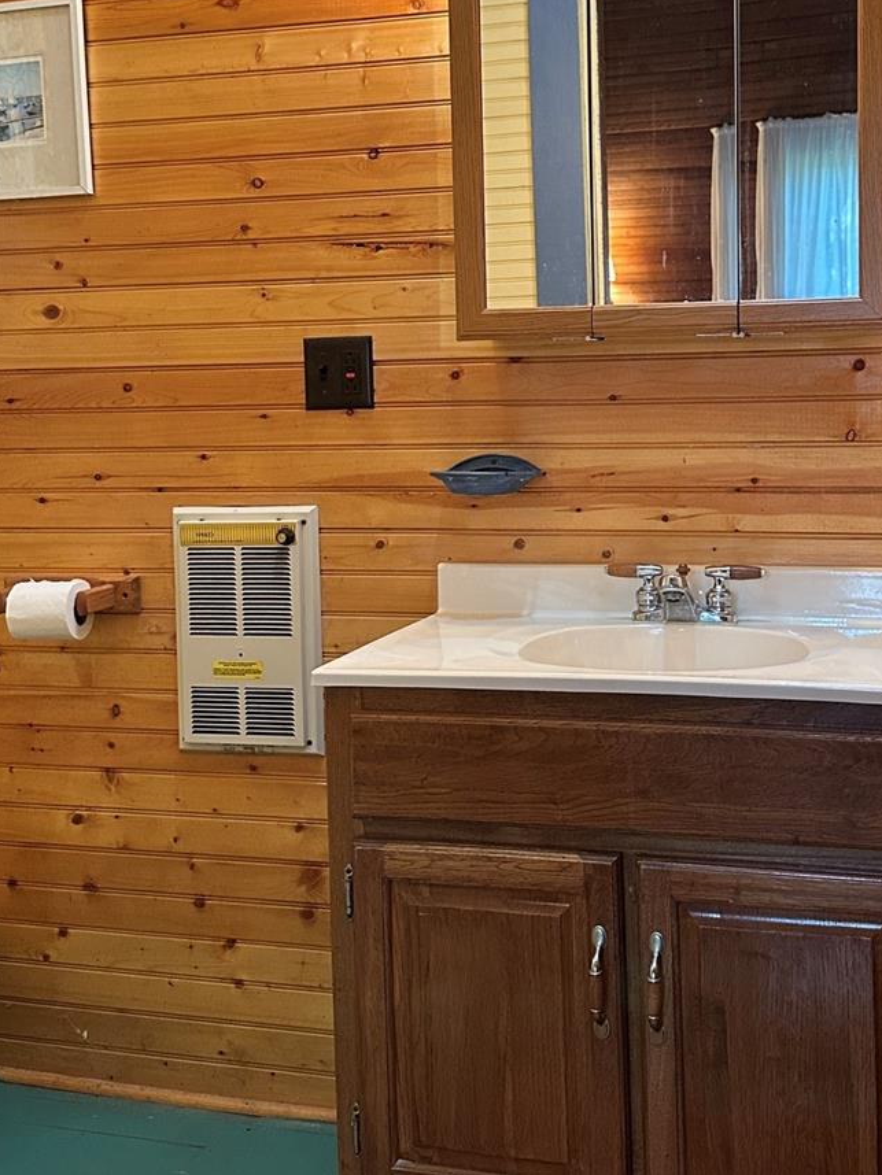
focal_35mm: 43
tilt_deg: -1.2
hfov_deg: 33.5
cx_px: 519
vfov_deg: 43.4
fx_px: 1460
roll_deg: +1.1
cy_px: 413
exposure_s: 1/60
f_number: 1.78
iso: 400
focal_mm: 6.86
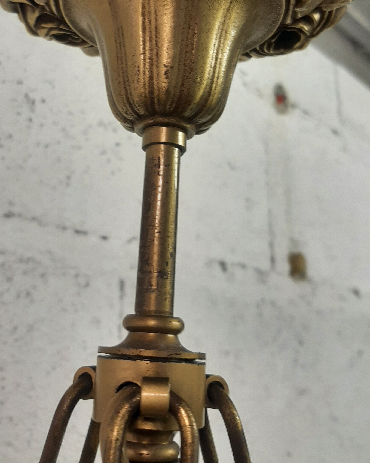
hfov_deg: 38.1
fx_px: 534
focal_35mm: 39
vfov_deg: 45.3
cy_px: 120
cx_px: 158
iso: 100
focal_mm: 3.93
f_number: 1.7
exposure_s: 1/50
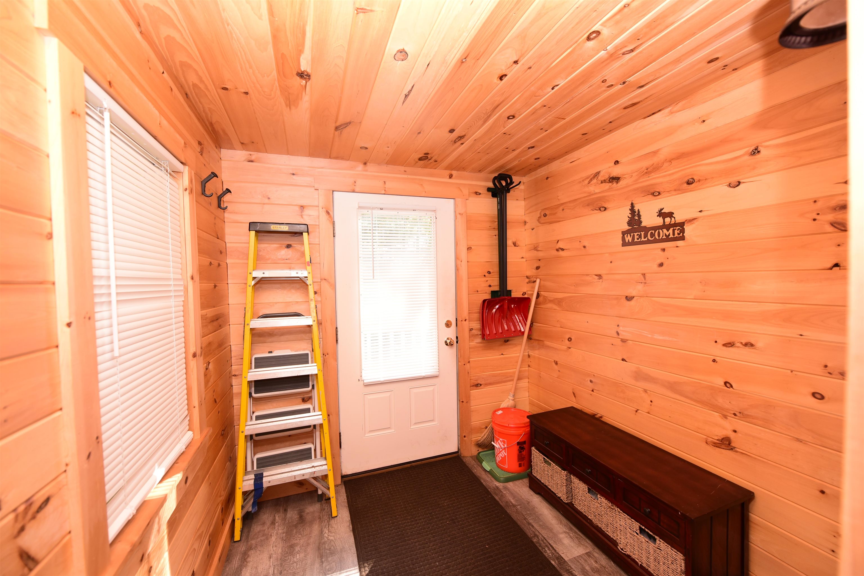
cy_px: 288
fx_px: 336
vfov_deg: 81.2
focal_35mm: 14
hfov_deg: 104.2
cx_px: 432
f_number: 4
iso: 500
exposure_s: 1/60
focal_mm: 14
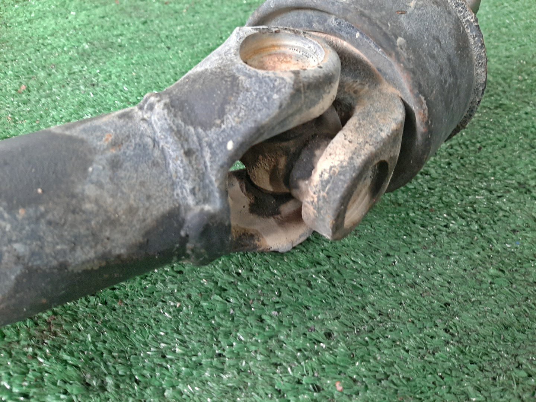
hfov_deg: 67.3
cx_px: 268
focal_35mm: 26
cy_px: 201
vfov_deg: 53.1
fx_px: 403
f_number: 1.7
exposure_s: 1/33
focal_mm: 3.93
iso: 186
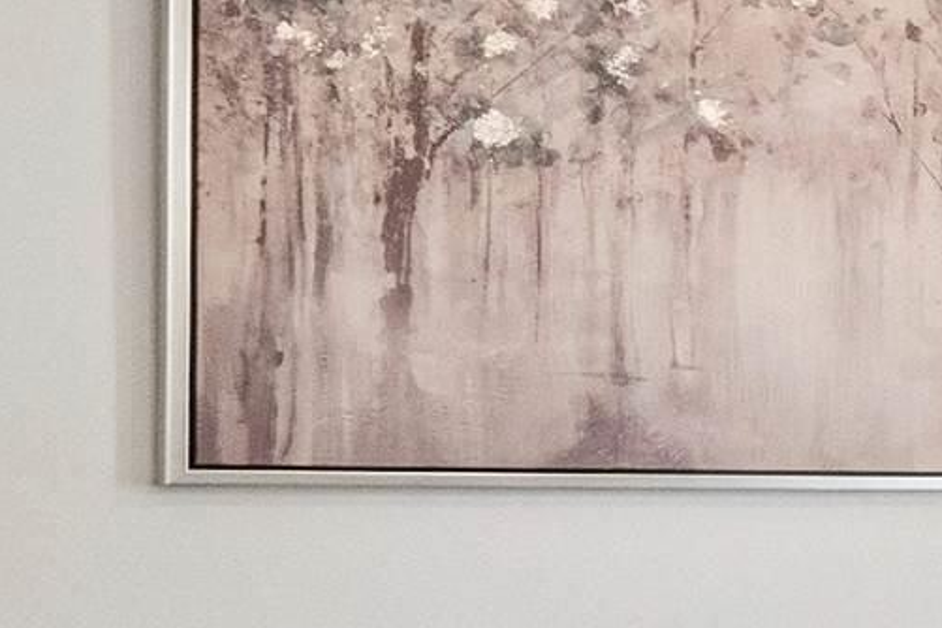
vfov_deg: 14.8
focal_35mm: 92
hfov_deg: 12.6
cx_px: 2614
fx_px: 2407
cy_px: 447
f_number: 6.3
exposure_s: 1/8
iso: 640
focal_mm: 15
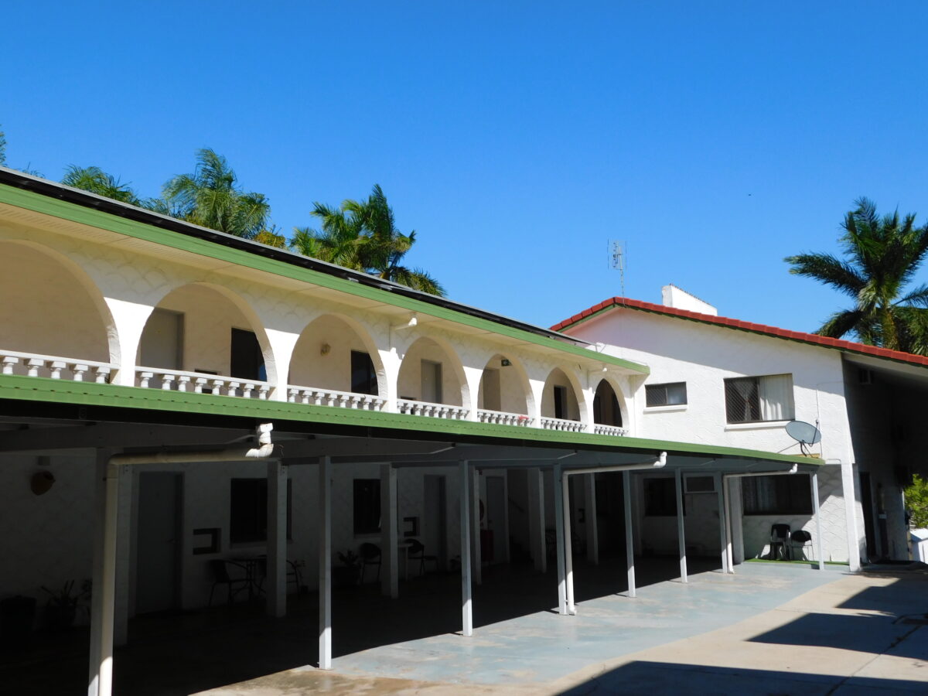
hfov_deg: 51.4
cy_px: 348
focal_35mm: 36
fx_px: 965
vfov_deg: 39.7
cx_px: 464
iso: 125
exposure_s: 1/400
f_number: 7
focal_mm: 6.3
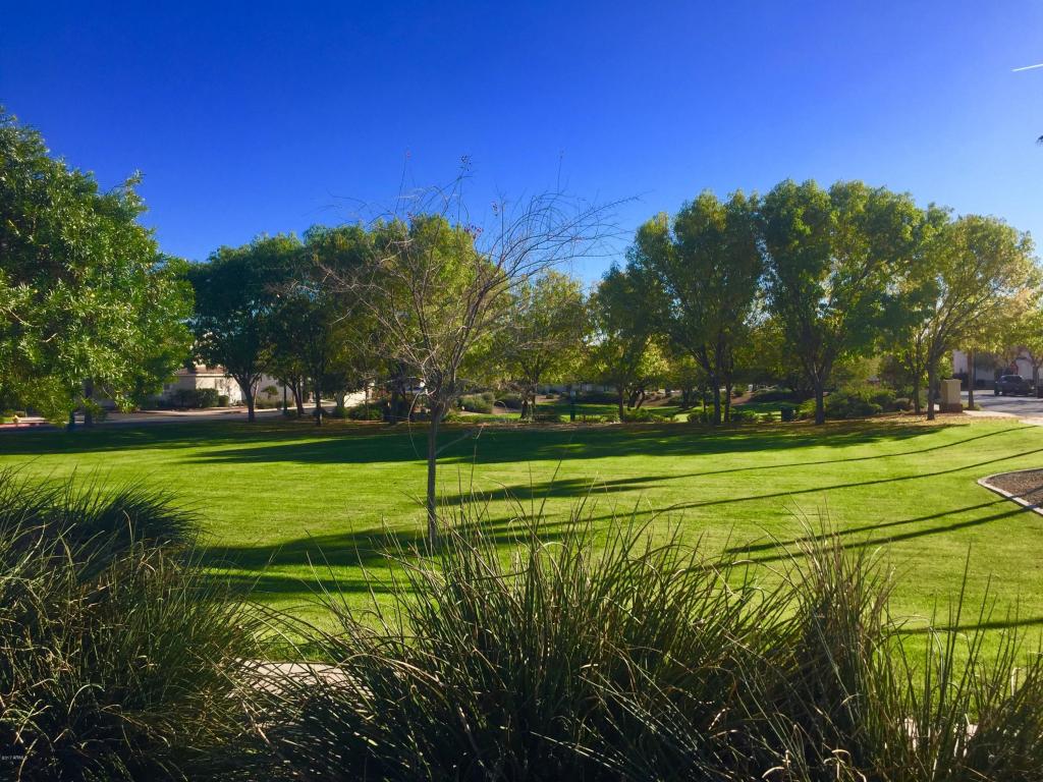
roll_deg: +1.0
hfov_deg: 61.7
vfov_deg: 48.2
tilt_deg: -1.3
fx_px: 874
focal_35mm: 29
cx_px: 522
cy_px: 391
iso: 32
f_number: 2.2
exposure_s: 1/1582
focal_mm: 4.15
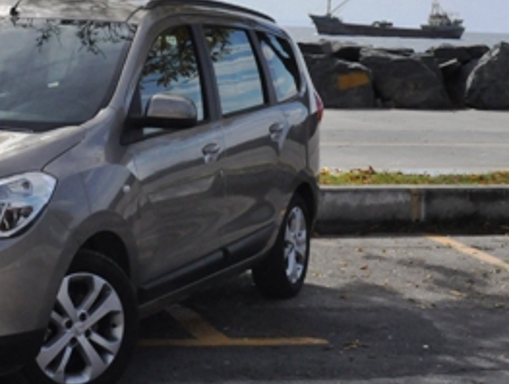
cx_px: 163
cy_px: 112
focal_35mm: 98
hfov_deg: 19.9
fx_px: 1443
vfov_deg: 15.1
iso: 1250
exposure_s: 1/1250
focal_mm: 28
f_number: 18
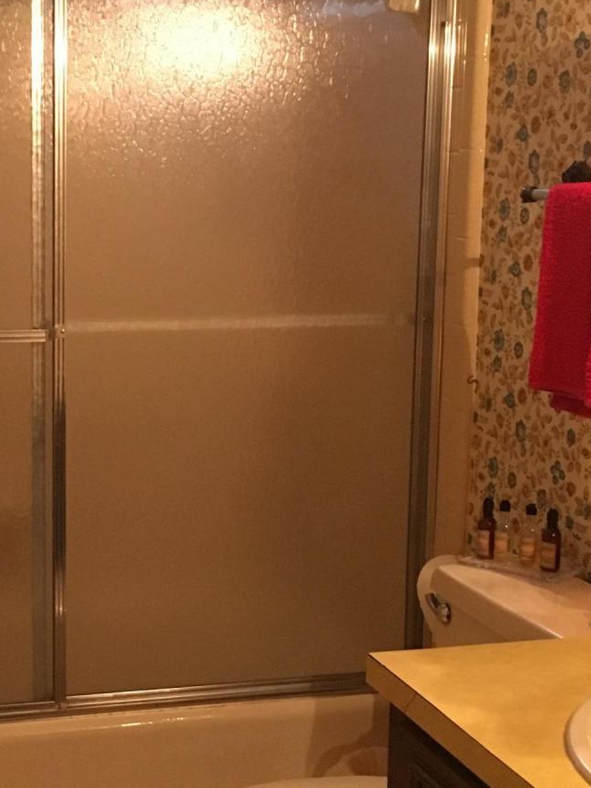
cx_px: 101
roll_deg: +0.8
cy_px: 402
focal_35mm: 67
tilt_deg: -8.6
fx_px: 1526
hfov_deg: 21.6
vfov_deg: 29.0
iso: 200
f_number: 2.2
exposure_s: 1/30
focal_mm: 4.15
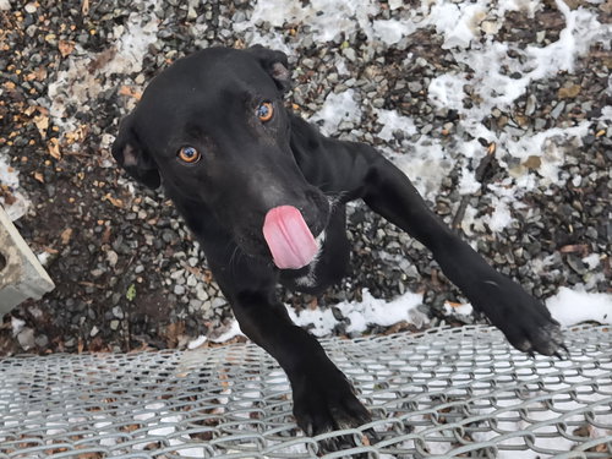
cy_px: 230
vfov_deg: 58.9
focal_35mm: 23
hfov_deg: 73.9
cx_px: 306
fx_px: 407
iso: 50
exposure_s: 1/182
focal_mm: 5.4
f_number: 1.8
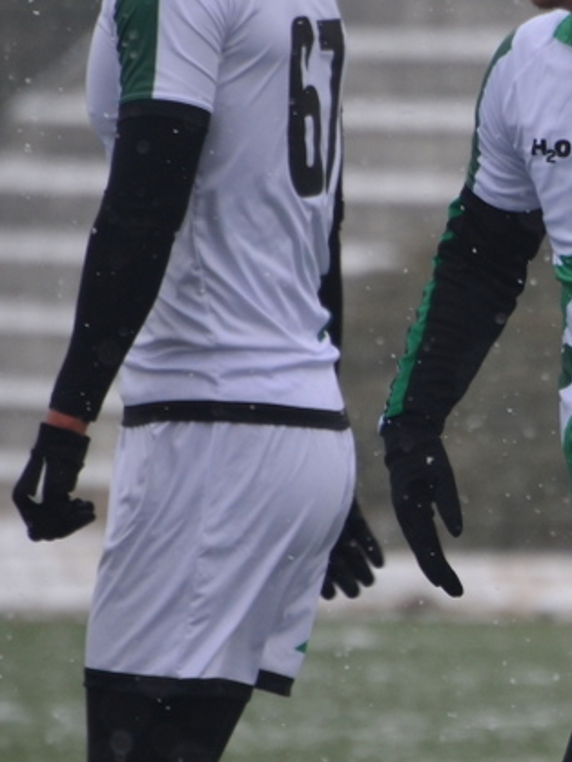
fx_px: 25443
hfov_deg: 1.3
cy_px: 209
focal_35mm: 1156
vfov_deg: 1.7
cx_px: 1071
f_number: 5.6
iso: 400
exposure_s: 1/500
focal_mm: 280
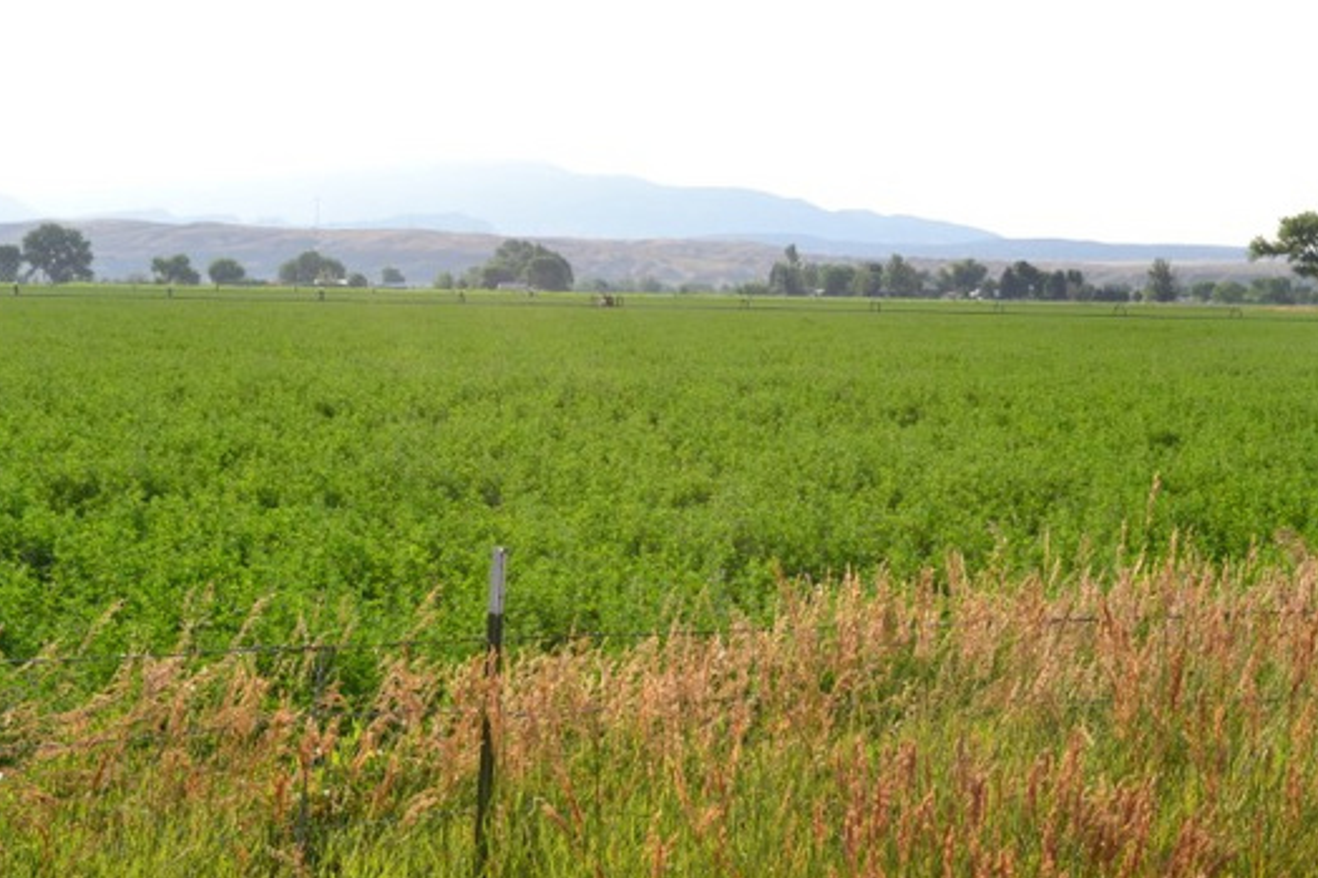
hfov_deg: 36.3
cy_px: 396
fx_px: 2013
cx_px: 667
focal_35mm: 55
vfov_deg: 24.6
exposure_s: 1/320
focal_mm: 30
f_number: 10
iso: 400
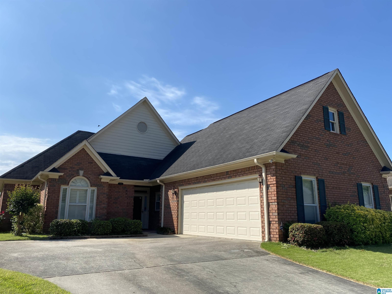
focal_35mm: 26
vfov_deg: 53.1
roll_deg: -0.3
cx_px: 196
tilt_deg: +11.9
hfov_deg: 67.3
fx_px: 294
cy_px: 147
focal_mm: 4.25
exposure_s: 1/3300
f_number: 1.8
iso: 32
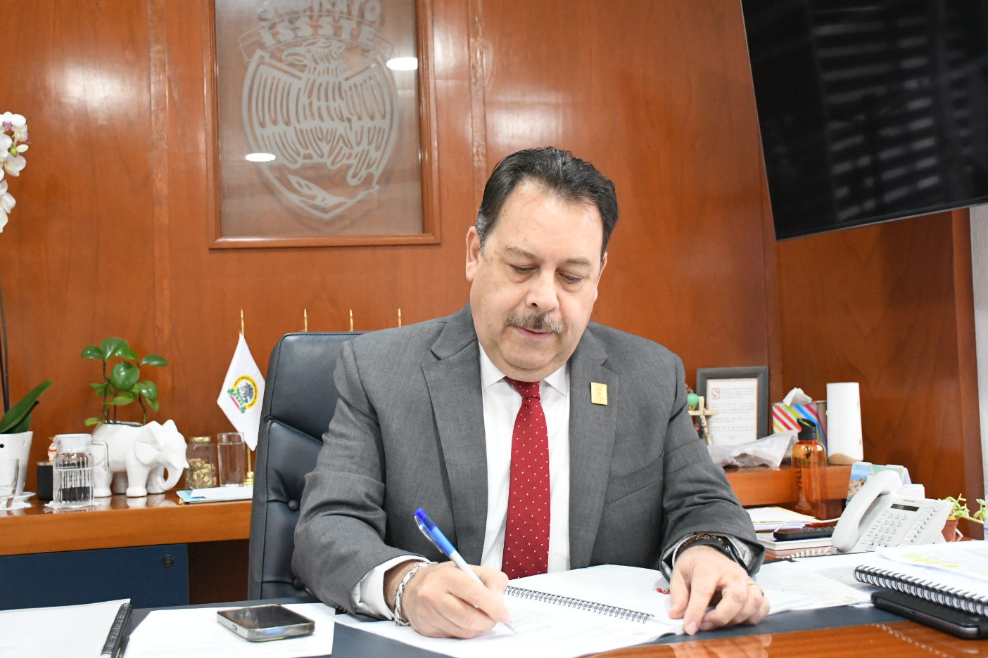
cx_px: 490
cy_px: 311
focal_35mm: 90
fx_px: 2470
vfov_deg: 15.2
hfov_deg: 22.6
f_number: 5.6
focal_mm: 52
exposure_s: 1/125
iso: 5000
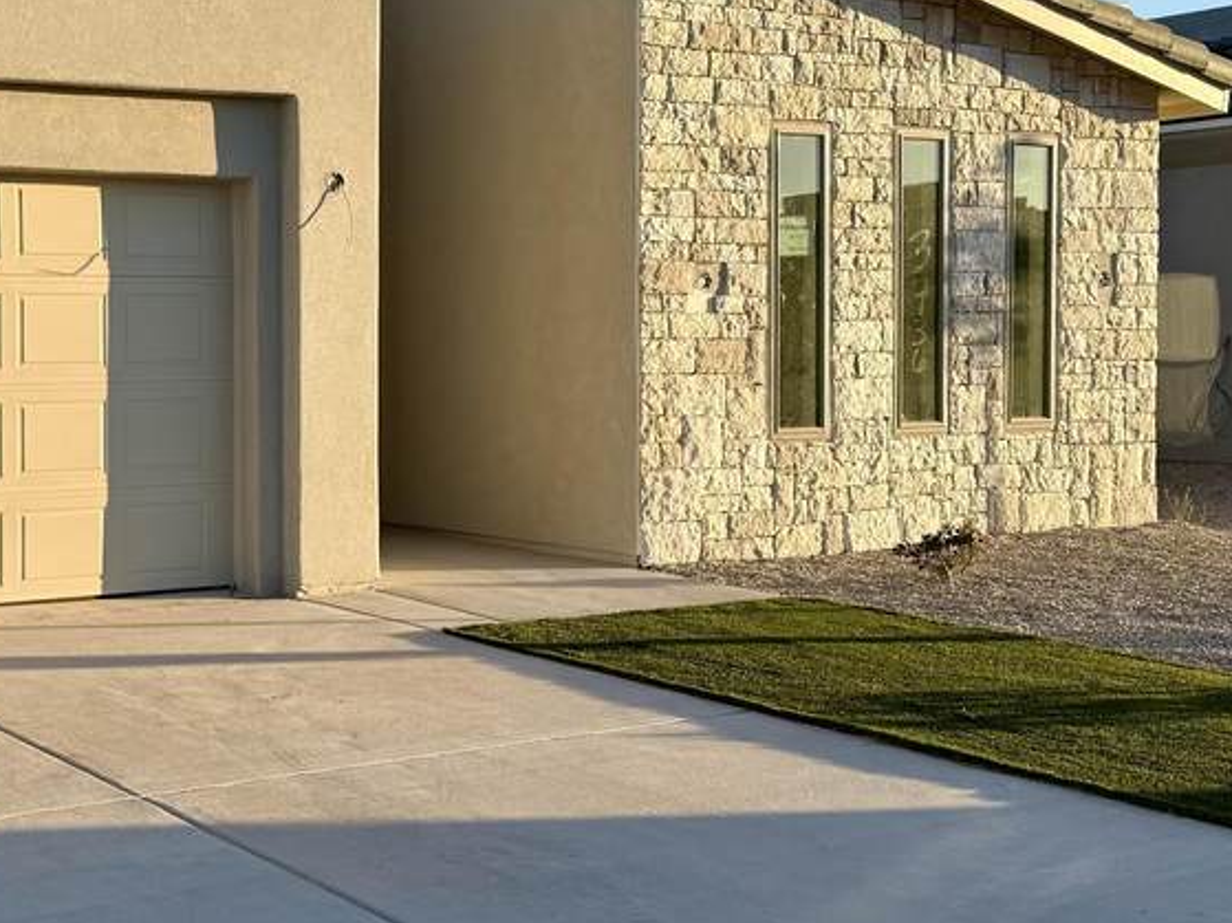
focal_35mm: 55
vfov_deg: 26.5
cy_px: 379
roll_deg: +0.2
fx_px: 1957
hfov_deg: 33.5
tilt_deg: -0.8
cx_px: 181
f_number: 1.78
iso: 80
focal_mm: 6.76
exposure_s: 1/2169
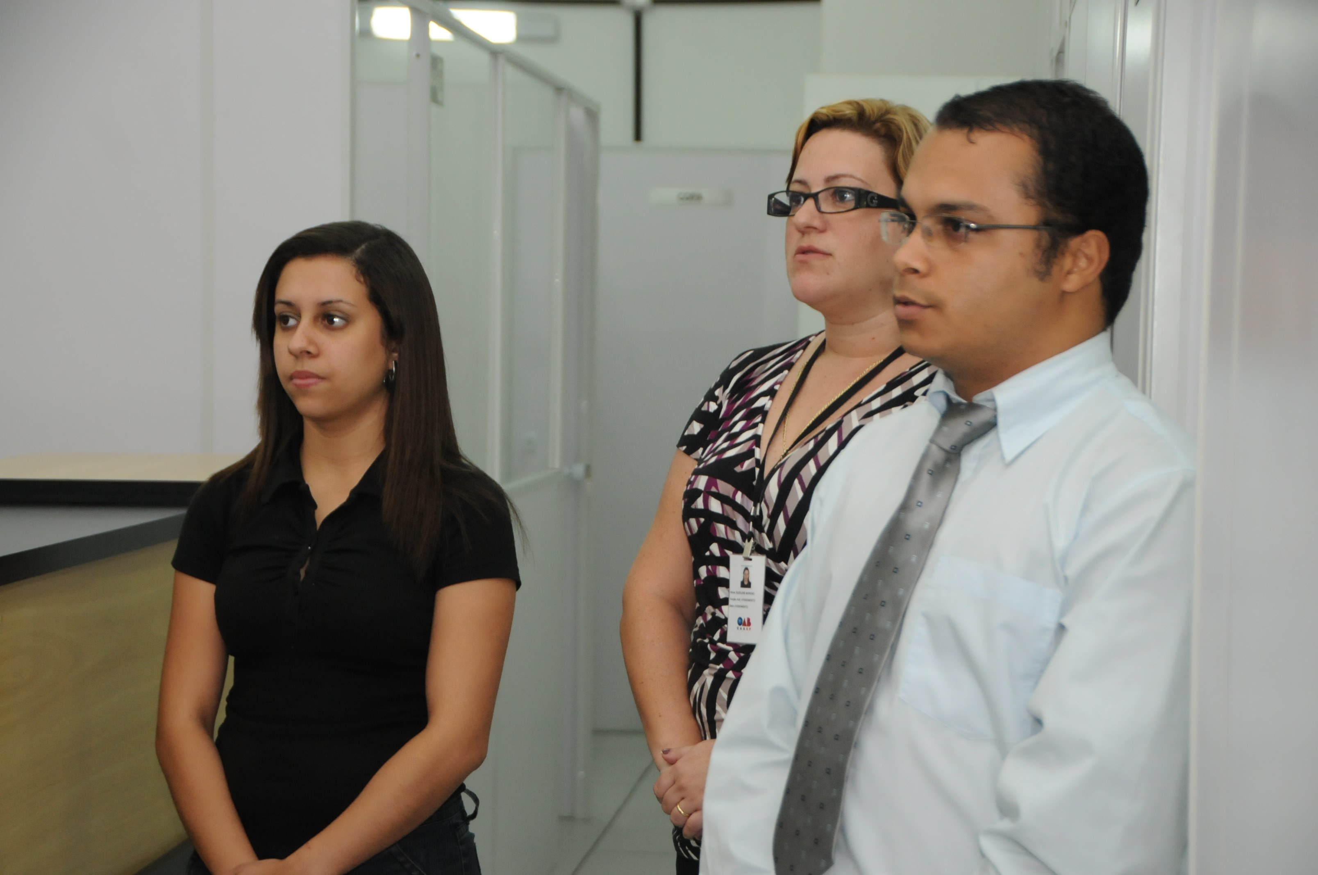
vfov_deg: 15.2
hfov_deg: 22.6
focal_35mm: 90
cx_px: 659
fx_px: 3291
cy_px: 438
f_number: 4.8
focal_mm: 60
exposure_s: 1/160
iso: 1250
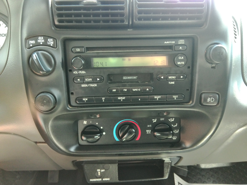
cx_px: 124
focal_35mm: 26
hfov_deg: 67.3
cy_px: 92
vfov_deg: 53.1
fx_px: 186
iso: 485
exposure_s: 1/33
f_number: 2
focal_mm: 3
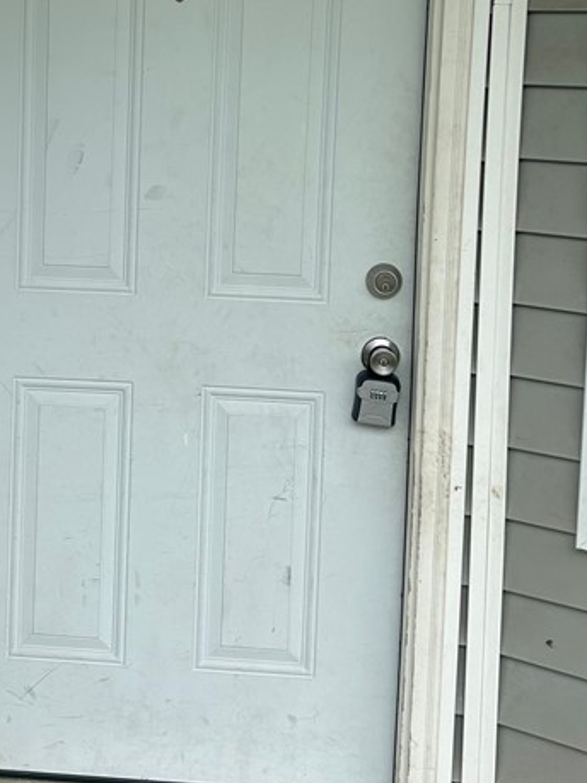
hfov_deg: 24.9
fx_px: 1312
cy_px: 205
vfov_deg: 32.7
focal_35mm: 58
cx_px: 135
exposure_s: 1/1449
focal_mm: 5.7
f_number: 1.5
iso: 50
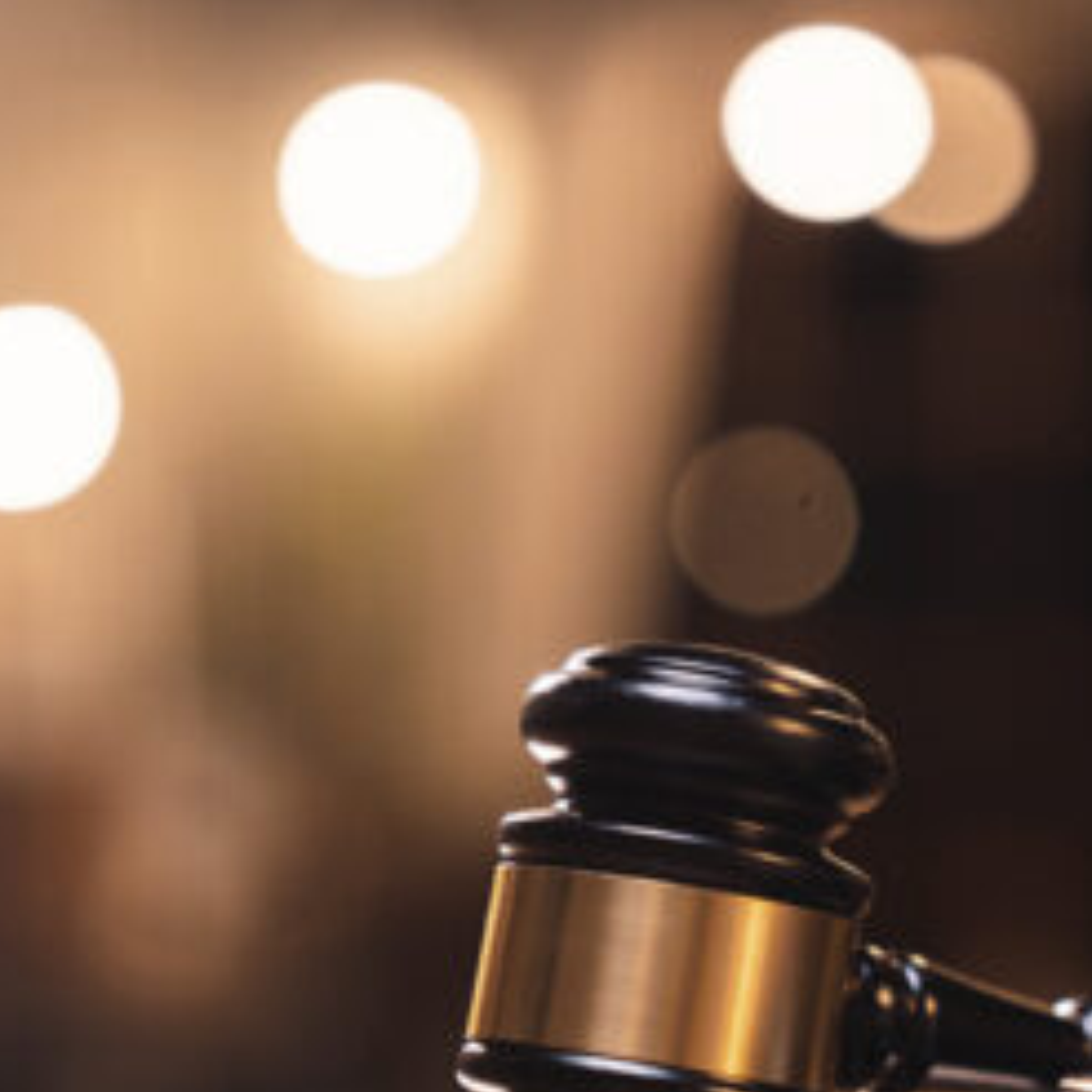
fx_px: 5175
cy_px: 670
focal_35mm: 145
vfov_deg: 12.0
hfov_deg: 12.0
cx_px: 781
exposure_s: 1/80
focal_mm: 70
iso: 320
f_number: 2.8
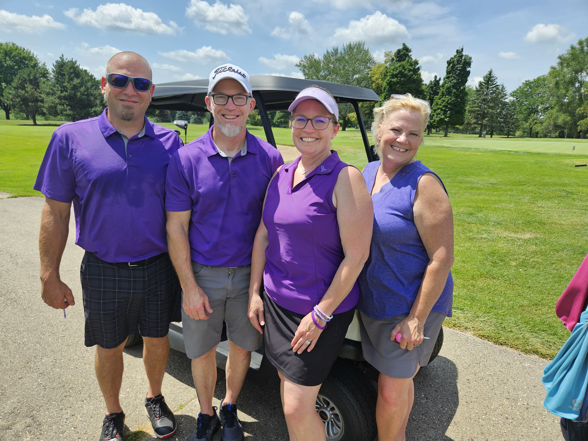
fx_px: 391
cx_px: 294
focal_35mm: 23
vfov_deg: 58.9
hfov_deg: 73.9
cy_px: 220
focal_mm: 5.4
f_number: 1.8
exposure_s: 1/984
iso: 25
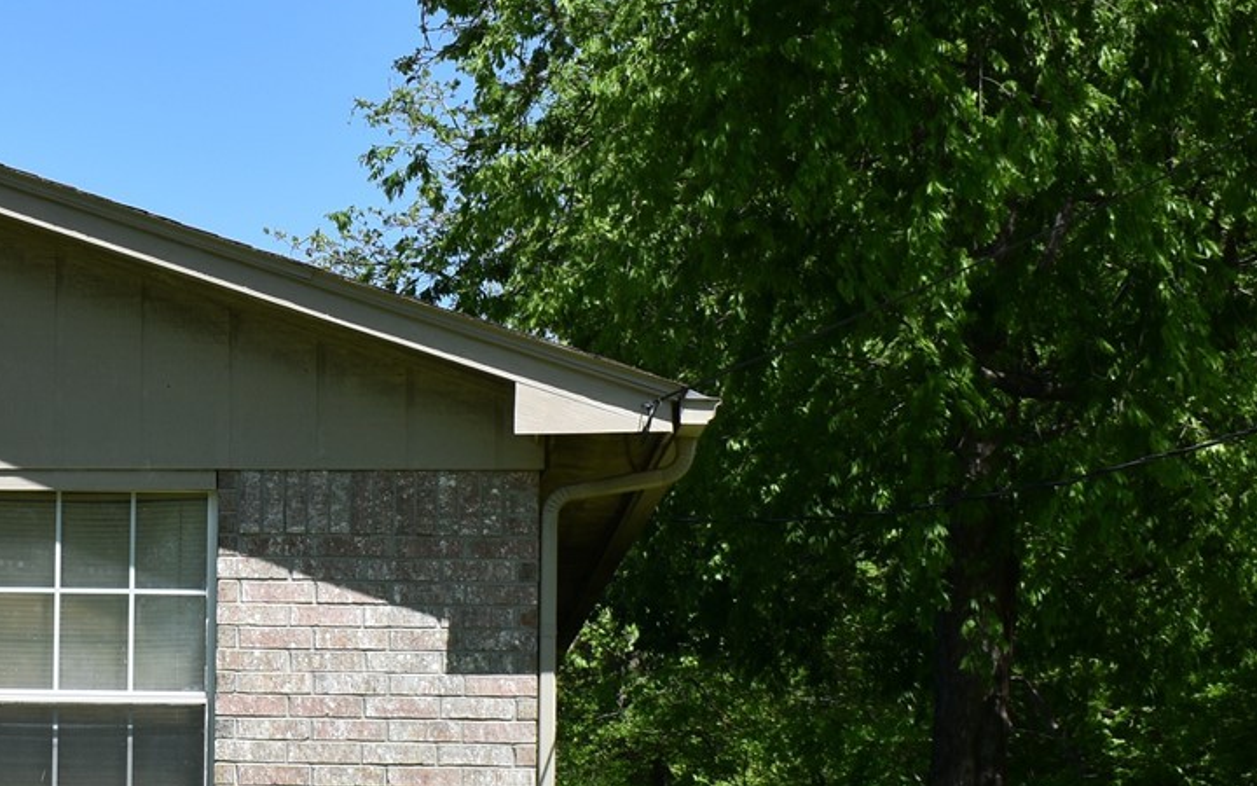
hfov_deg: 20.2
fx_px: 3407
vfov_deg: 13.2
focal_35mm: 99
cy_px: 413
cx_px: -21
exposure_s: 1/200
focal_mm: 23
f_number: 10
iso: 100
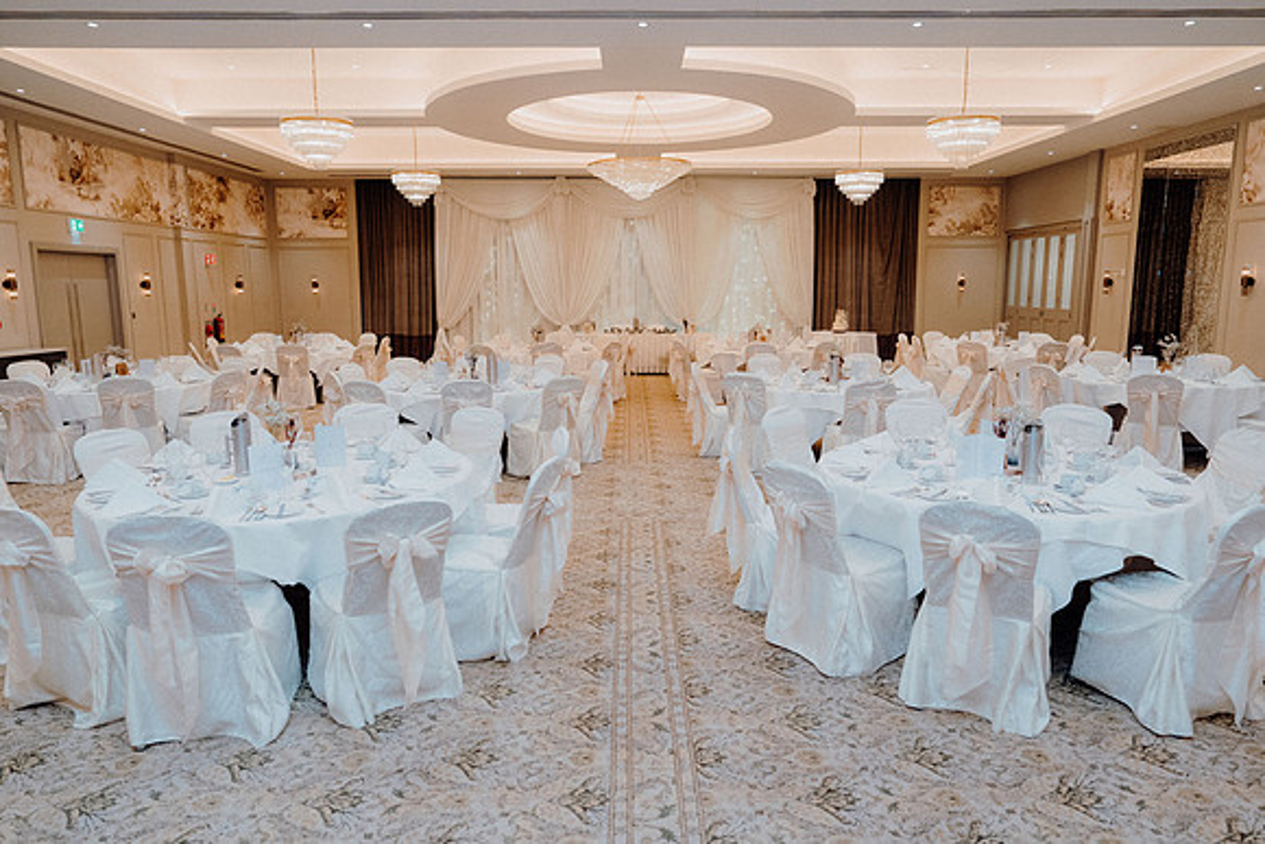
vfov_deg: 53.2
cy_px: 422
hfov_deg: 73.7
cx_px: 632
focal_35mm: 24
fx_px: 843
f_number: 3.5
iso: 2500
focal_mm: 24
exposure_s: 1/160
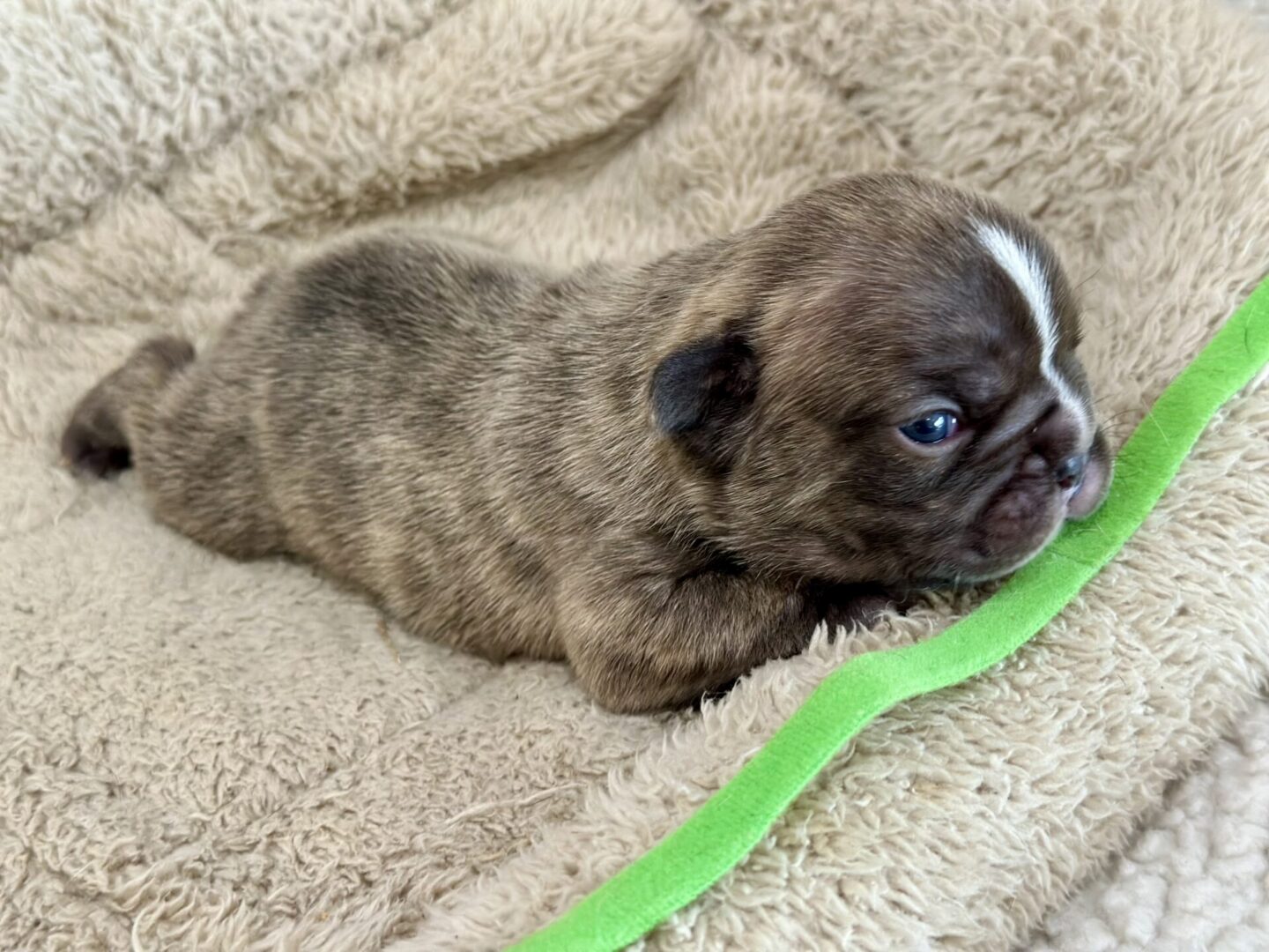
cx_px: 634
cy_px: 476
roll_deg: -3.5
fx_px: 1760
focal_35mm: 48
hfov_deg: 39.7
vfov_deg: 30.3
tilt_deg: -41.1
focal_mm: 6.86
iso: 250
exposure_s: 1/60
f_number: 1.78
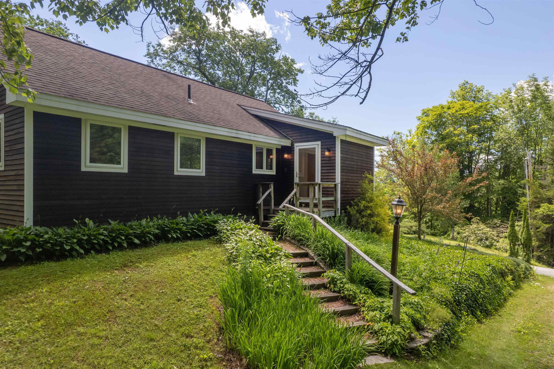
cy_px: 184
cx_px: 277
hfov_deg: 78.6
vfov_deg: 57.2
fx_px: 338
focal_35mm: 22
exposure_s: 1/125
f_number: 2.8
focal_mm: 8.38
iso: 100
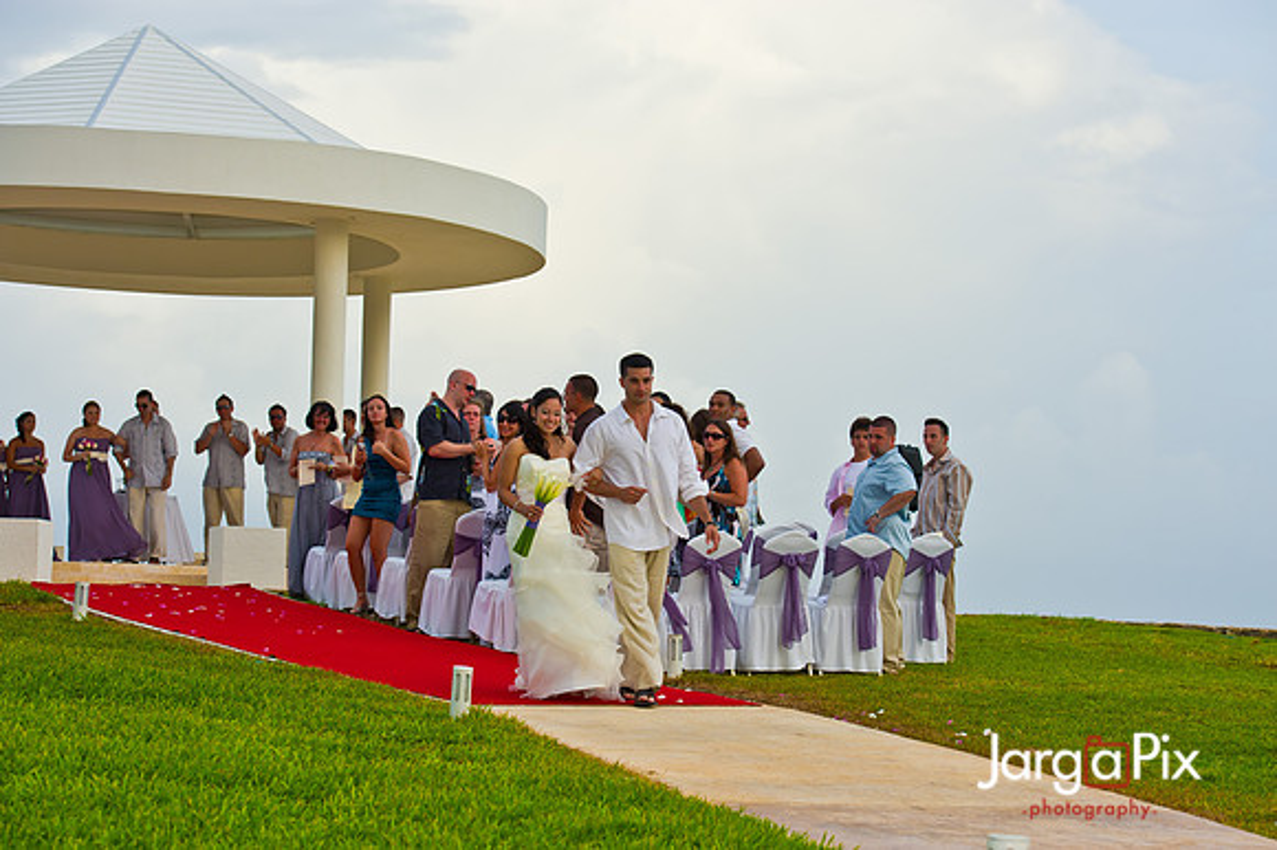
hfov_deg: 24.8
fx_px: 2907
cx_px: 638
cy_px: 425
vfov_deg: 16.6
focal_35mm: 82
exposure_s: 1/320
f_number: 5.6
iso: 200
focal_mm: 82
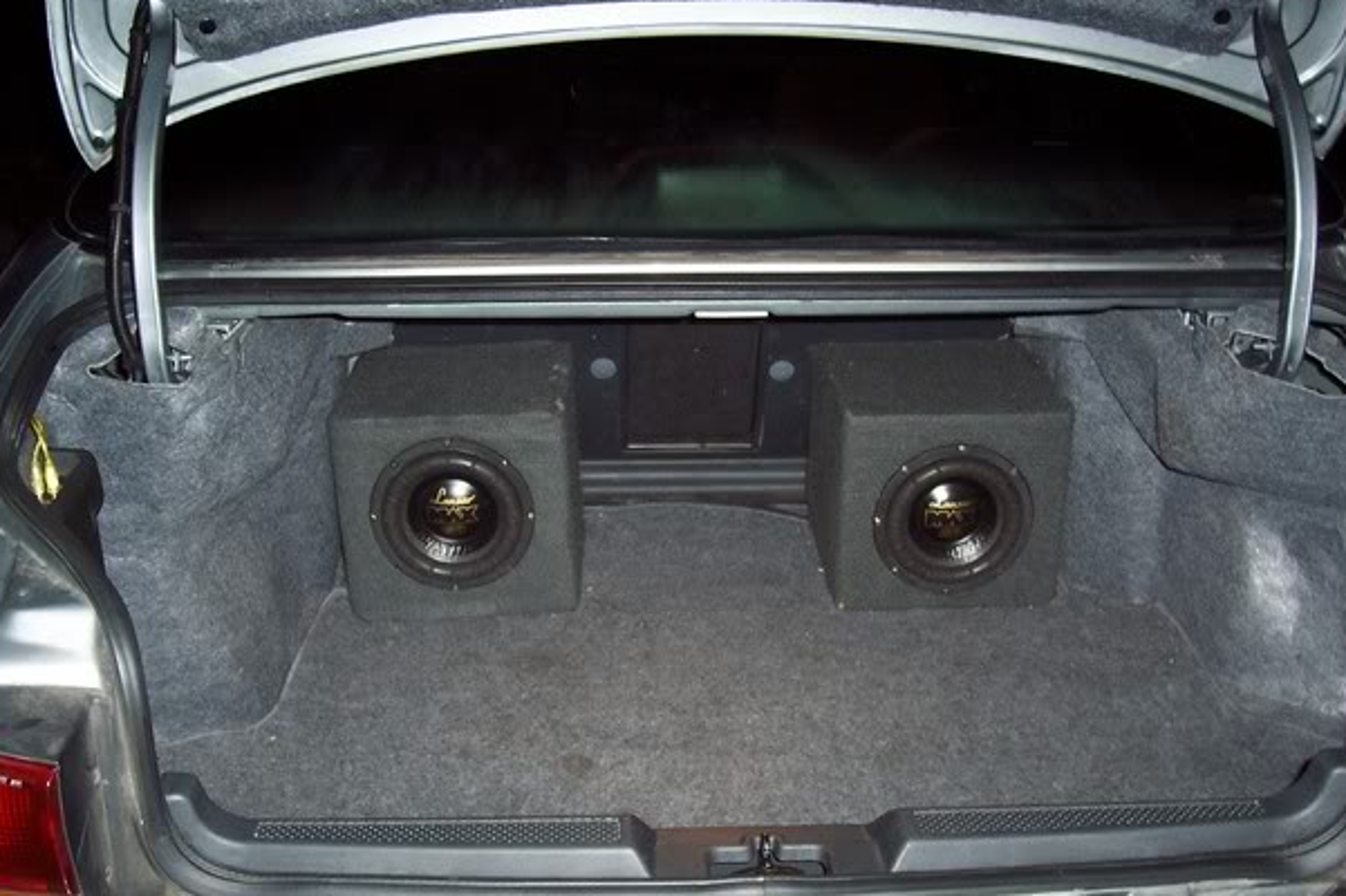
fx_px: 1532
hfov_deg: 47.4
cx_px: 656
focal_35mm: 41
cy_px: 504
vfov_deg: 32.6
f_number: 2.8
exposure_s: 1/60
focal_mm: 5.6
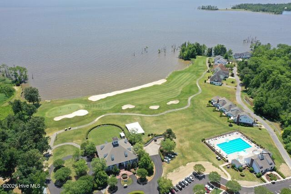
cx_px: 146
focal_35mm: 28
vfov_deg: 46.4
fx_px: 226
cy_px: 97
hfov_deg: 65.5
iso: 100
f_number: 5
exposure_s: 1/400
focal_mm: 10.26
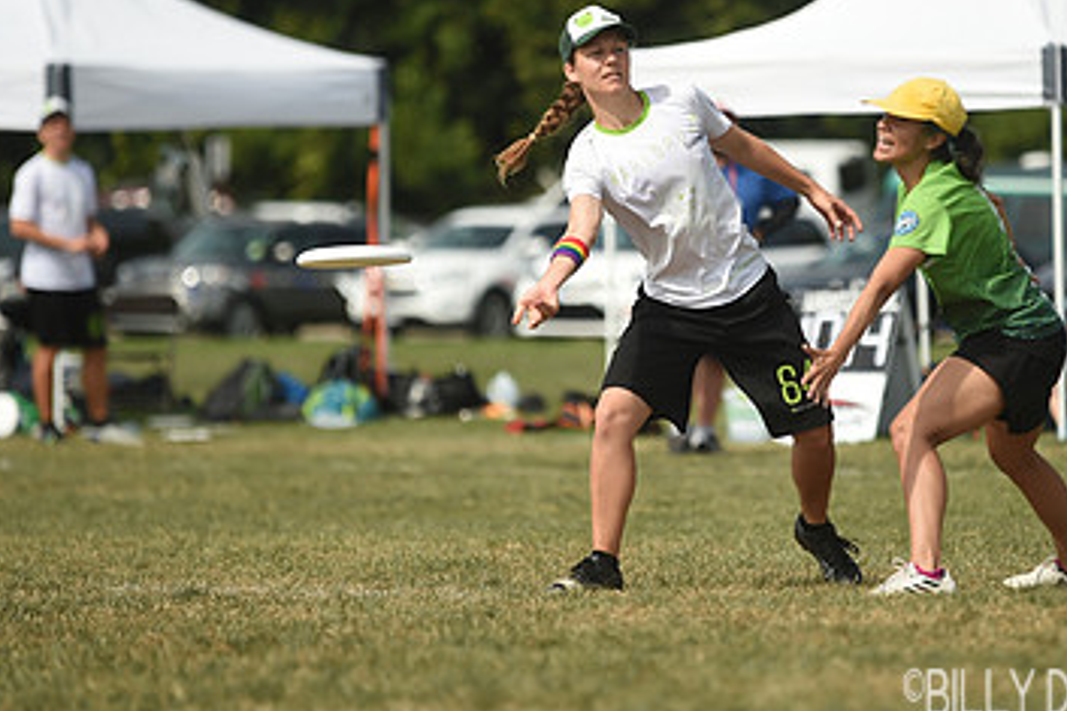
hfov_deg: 6.3
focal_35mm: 328
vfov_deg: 4.2
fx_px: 9717
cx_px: 710
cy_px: 234
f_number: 2.8
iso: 100
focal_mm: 200
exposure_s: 1/1600
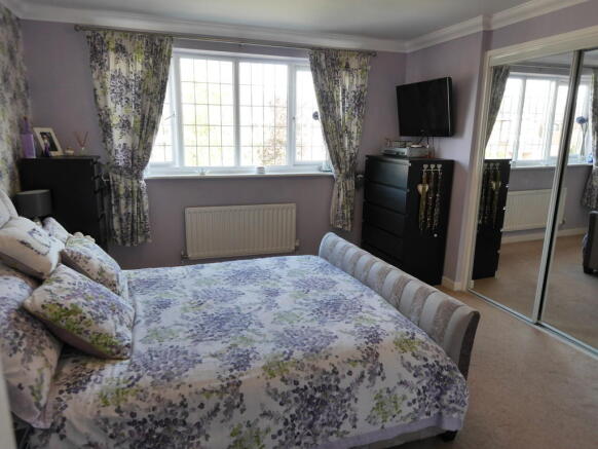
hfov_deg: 76.4
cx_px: 299
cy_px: 224
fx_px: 380
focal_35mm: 22
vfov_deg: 61.1
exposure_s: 1/125
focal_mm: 11
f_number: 4.5
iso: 640
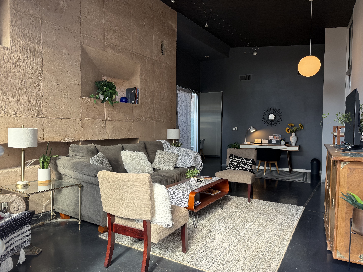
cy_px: 136
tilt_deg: -1.7
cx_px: 182
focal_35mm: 24
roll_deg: -0.4
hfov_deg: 71.6
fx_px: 252
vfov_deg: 56.8
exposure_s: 1/121
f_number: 1.78
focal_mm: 6.76
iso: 100
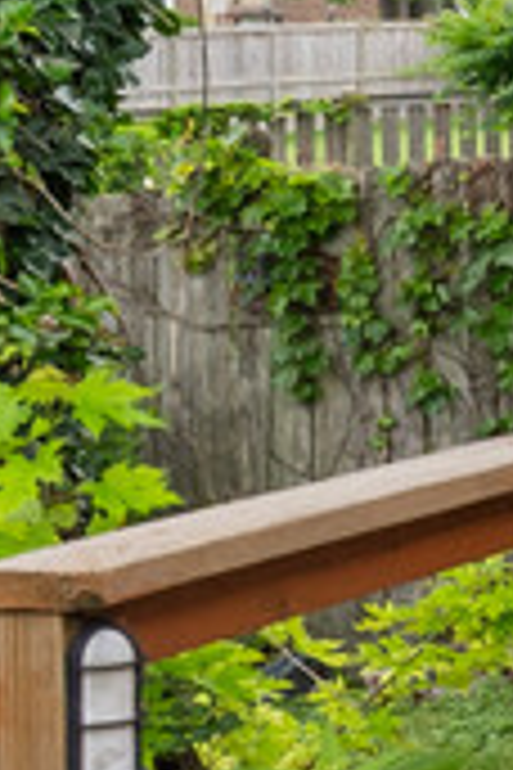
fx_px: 2843
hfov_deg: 6.9
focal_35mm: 133
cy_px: -104
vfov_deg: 15.0
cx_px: 2259
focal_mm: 14
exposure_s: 1/15
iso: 500
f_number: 8
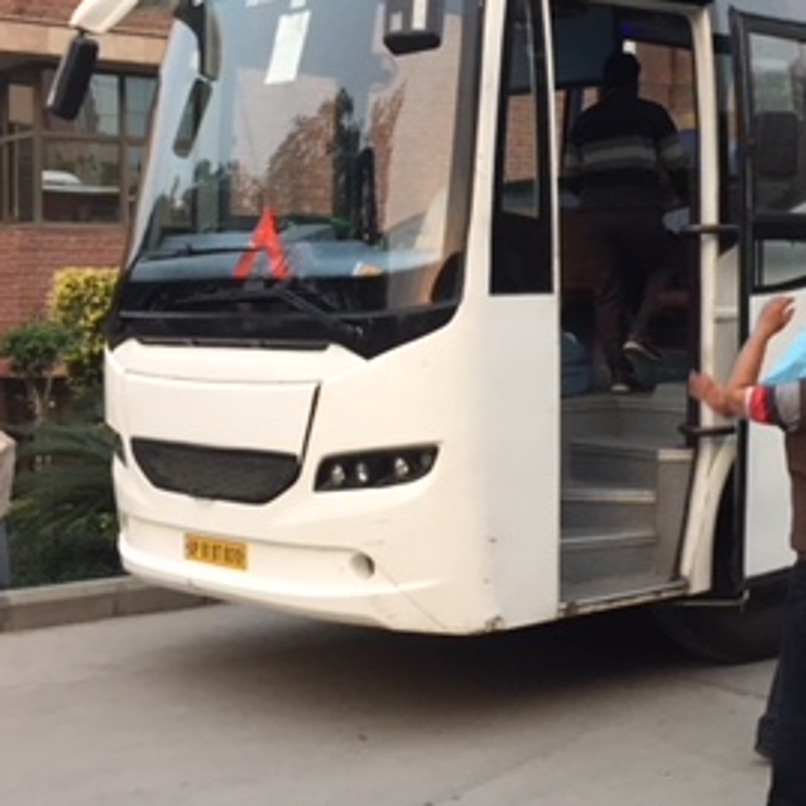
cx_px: 686
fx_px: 1607
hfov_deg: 27.4
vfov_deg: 28.0
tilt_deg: +1.0
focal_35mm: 61
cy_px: 279
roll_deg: +0.8
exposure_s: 1/33
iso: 40
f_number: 2.2
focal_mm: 4.15
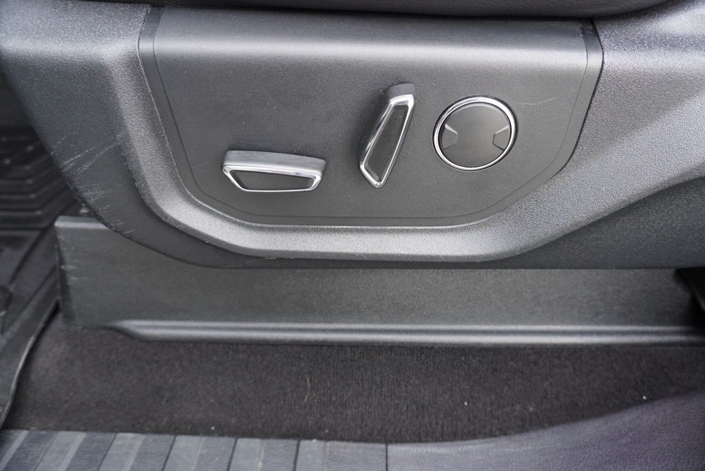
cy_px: 236
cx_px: 352
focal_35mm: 24
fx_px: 470
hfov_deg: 73.7
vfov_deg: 53.2
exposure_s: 1/60
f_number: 4
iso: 250
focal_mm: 16
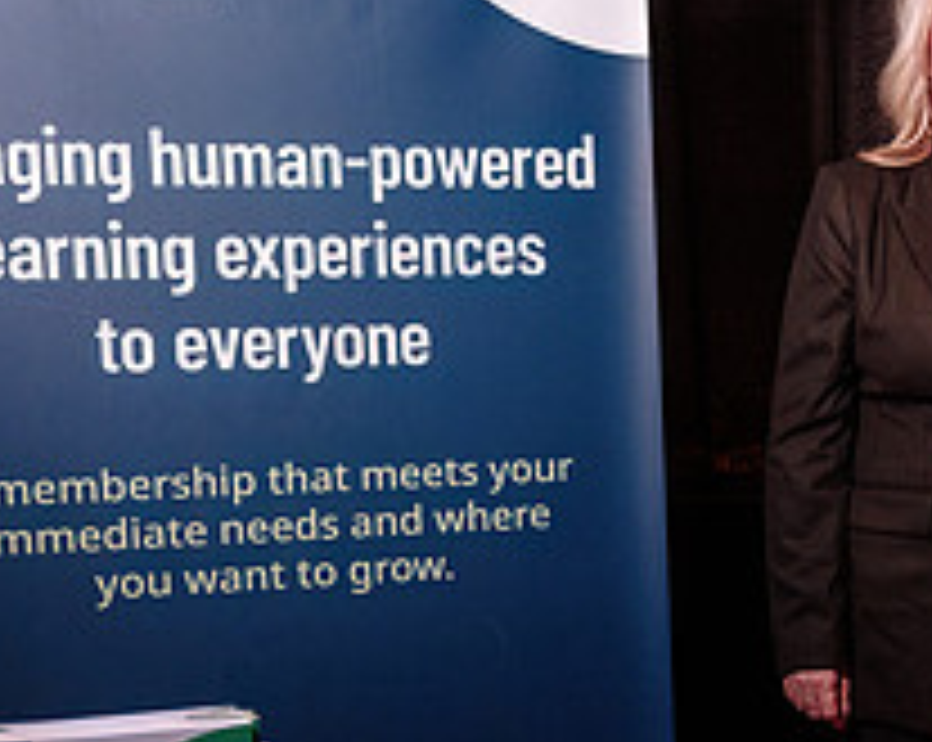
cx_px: 973
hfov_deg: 23.0
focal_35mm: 79
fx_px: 2176
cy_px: 569
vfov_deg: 19.2
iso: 1000
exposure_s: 1/100
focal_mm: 30
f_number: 4.5
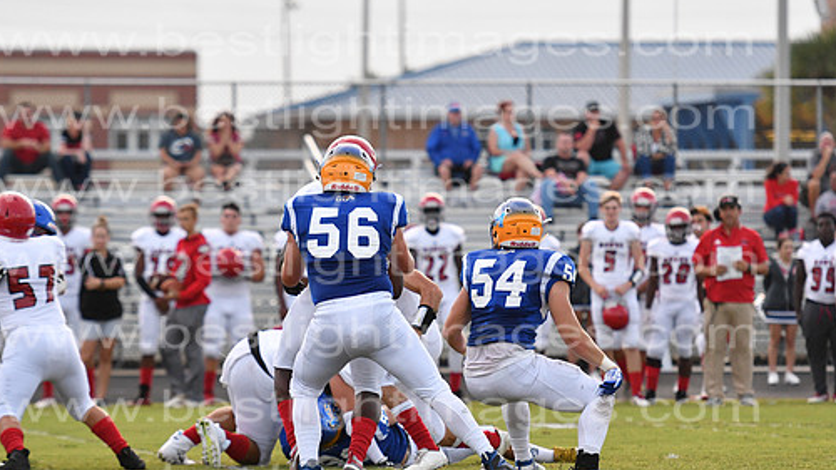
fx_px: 6263
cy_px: 300
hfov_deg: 7.6
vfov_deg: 4.3
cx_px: 381
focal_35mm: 283
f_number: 3.2
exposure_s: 1/2000
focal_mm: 155
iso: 1600
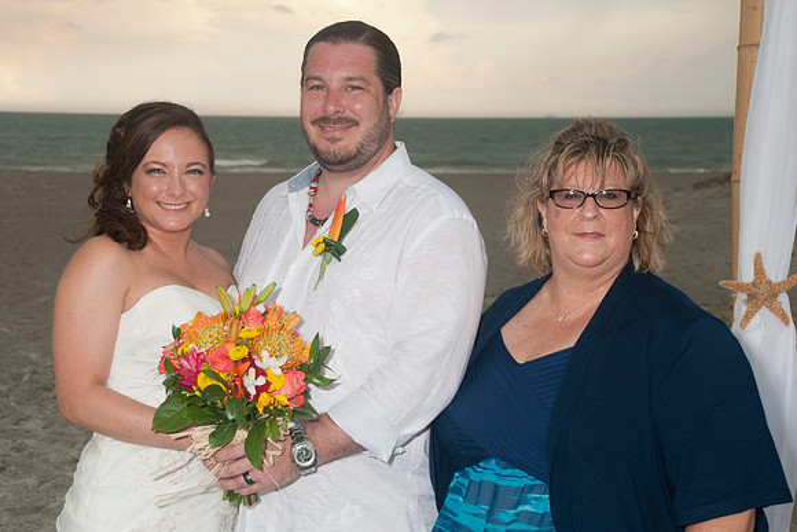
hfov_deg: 30.3
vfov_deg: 20.5
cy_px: 249
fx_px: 1472
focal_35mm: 66
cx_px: 356
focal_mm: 40
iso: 400
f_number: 5.6
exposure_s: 1/160
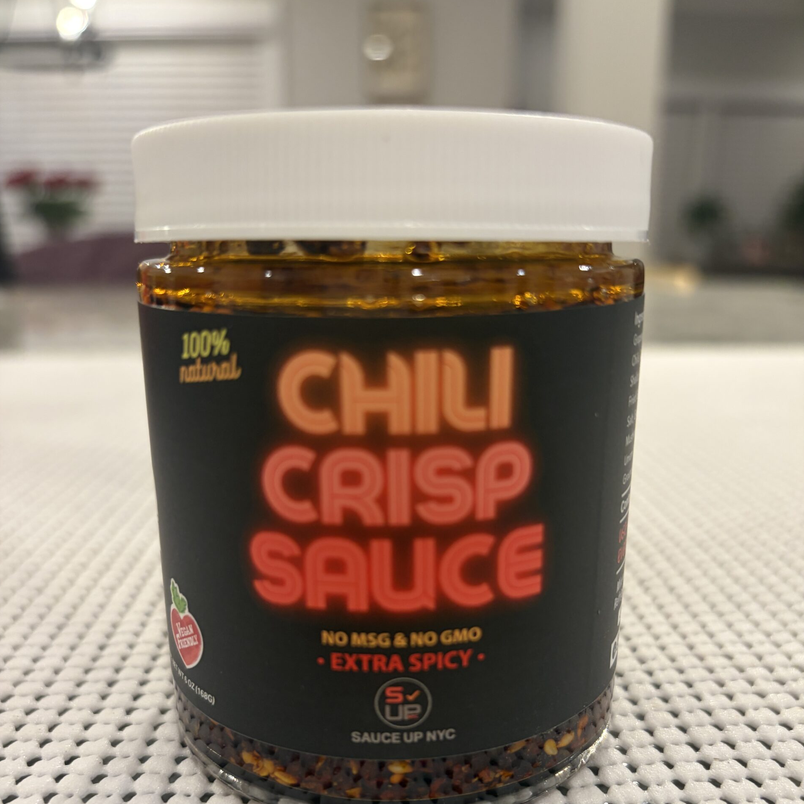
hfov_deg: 52.5
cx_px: 403
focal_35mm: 31
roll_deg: +0.0
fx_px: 815
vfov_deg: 52.0
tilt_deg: -16.9
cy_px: 504
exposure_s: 1/60
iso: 160
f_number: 1.6
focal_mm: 5.96
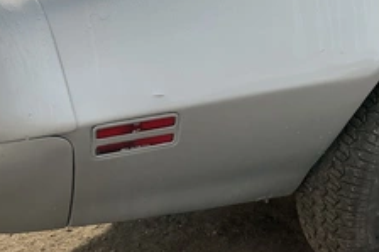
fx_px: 547
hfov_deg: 38.2
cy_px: 118
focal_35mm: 52
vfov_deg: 25.9
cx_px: 205
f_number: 1.8
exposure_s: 1/759
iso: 25
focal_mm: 3
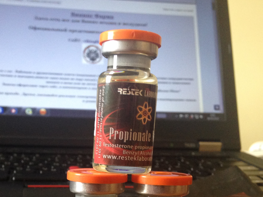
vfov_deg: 24.2
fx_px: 448
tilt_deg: -6.1
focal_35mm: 59
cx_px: 94
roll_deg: -1.2
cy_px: 175
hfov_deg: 32.5
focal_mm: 4.12
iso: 160
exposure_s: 1/20
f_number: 2.4
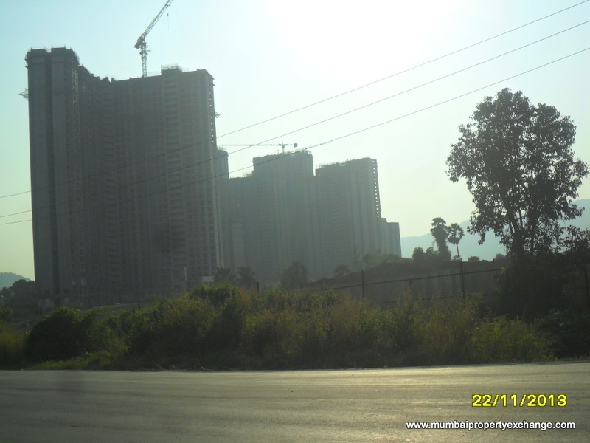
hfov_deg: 42.9
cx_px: 295
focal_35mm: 44
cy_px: 222
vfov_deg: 32.9
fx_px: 750
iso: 100
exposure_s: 1/250
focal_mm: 7.8
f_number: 11.3
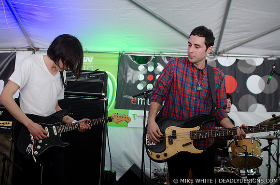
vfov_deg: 29.7
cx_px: 140
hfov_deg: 43.7
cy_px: 92
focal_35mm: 45
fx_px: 349
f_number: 3.2
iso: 640
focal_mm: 30
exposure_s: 1/400
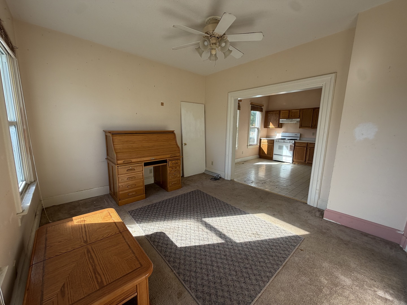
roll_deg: -1.7
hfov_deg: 102.1
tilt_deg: -9.3
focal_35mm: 14
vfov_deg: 85.7
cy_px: 152
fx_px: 165
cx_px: 204
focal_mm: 2.22
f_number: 2.2
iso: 40
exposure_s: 1/171
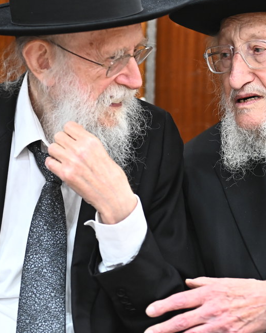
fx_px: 1200
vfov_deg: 15.7
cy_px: 113
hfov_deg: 12.6
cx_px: 168
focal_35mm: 122
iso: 1600
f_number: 2.8
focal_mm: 60
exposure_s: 1/200
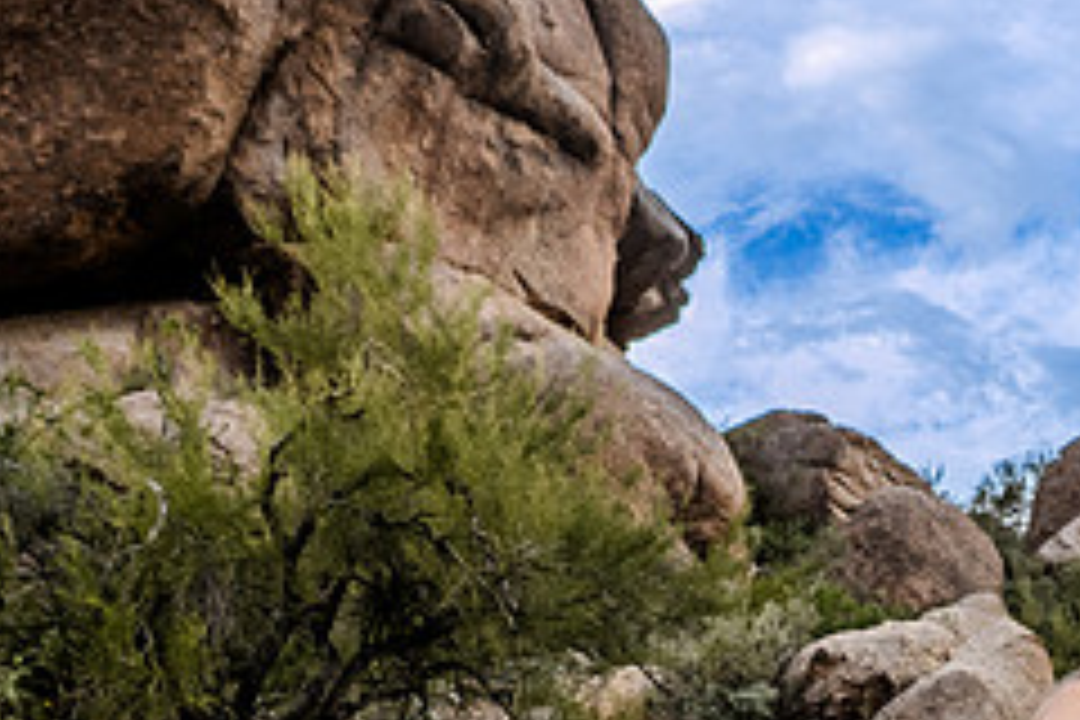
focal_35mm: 58
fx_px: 1740
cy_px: 677
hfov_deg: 32.3
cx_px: 1026
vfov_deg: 22.7
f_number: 5.6
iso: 320
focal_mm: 24
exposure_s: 1/250
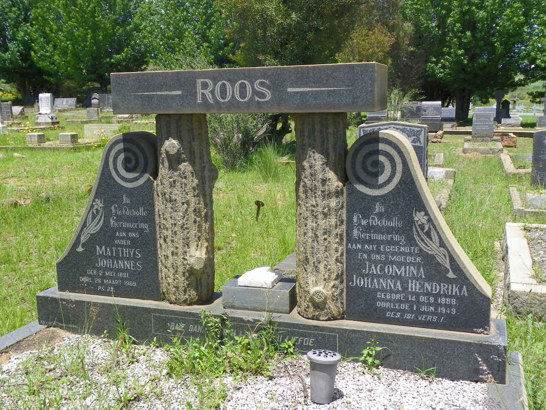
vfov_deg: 36.0
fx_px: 631
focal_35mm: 40
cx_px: 273
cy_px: 205
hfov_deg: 46.8
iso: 64
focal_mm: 7.1
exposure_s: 1/250
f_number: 4.5
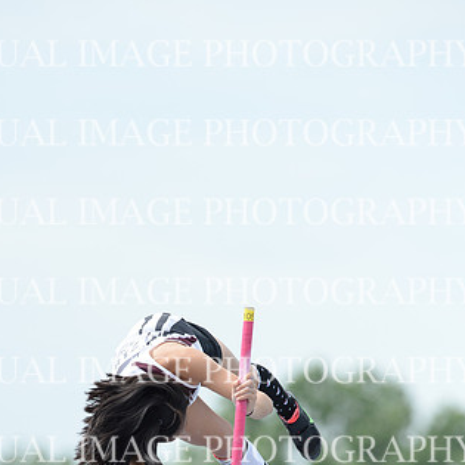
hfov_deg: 2.8
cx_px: 193
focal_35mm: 626
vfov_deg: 2.8
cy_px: 409
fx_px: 9514
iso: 400
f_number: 6.3
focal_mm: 400
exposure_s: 1/1250
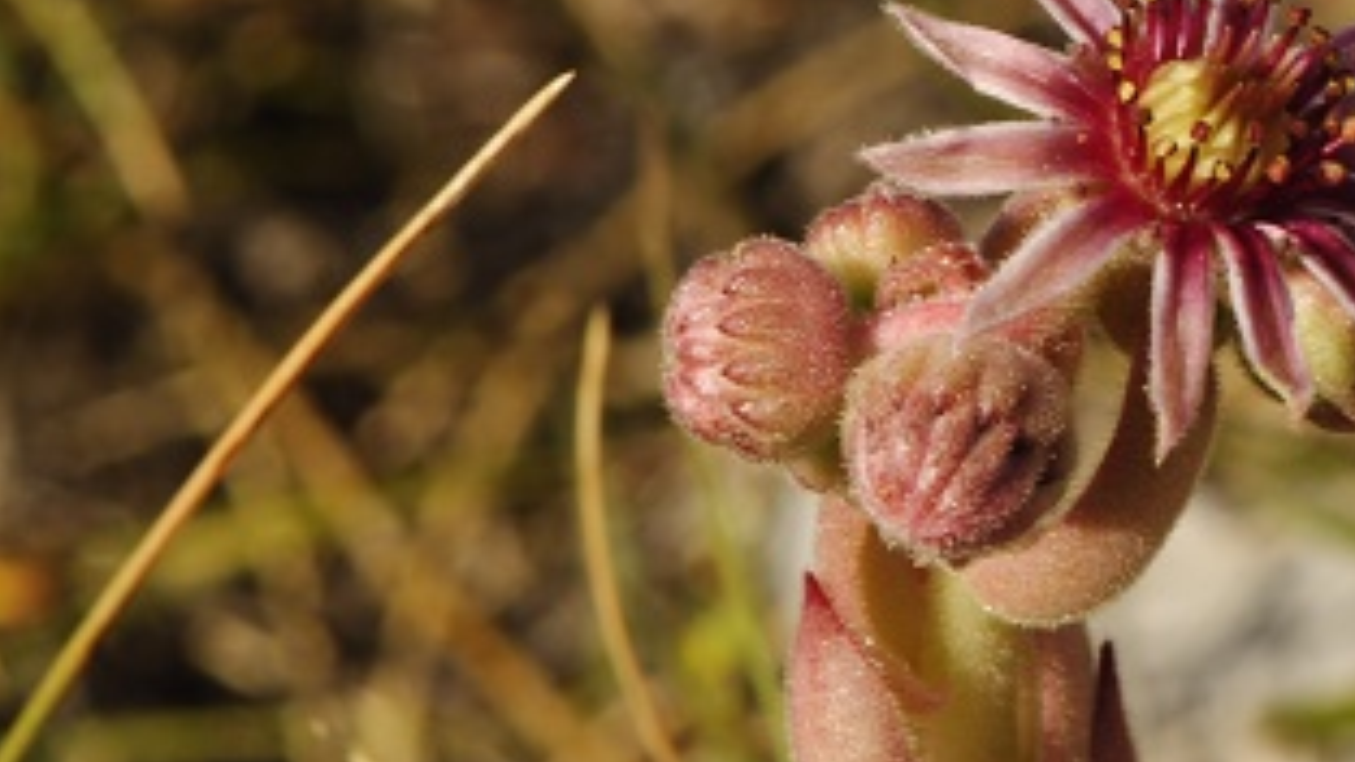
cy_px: 173
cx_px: 1727
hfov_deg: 6.3
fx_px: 12299
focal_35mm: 342
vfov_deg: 3.5
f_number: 13
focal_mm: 85
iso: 100
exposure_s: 1/100
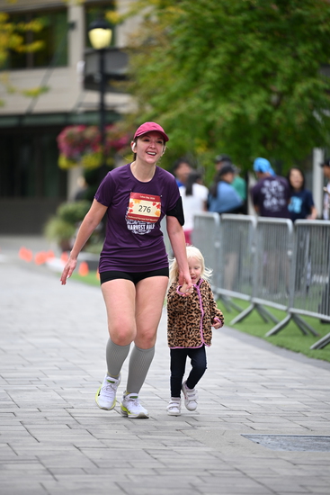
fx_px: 2748
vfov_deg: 10.3
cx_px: 165
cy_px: 248
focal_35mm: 200
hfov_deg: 6.9
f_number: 2.8
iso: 640
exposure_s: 1/2500
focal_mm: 200
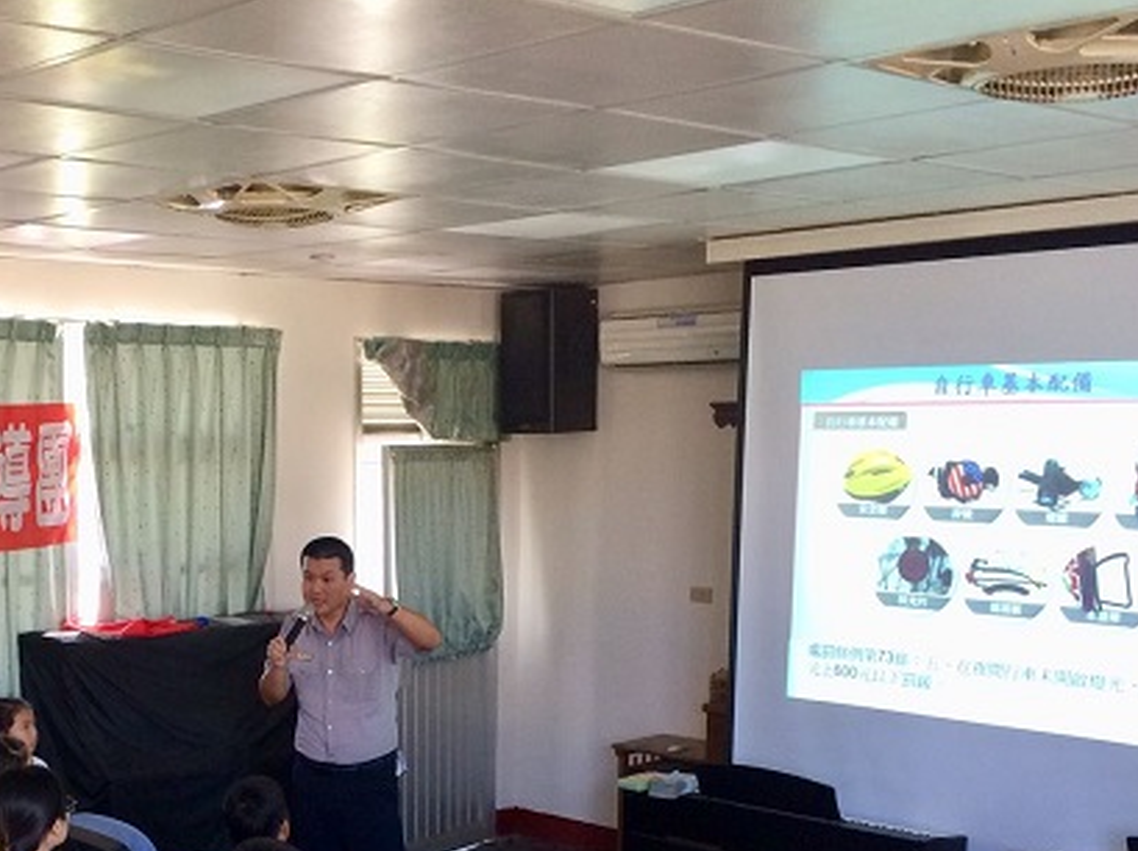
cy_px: 741
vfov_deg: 27.6
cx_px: 285
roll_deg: -1.1
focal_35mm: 51
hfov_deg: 36.6
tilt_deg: -11.5
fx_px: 1675
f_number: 2.2
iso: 125
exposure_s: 1/30
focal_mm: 4.15
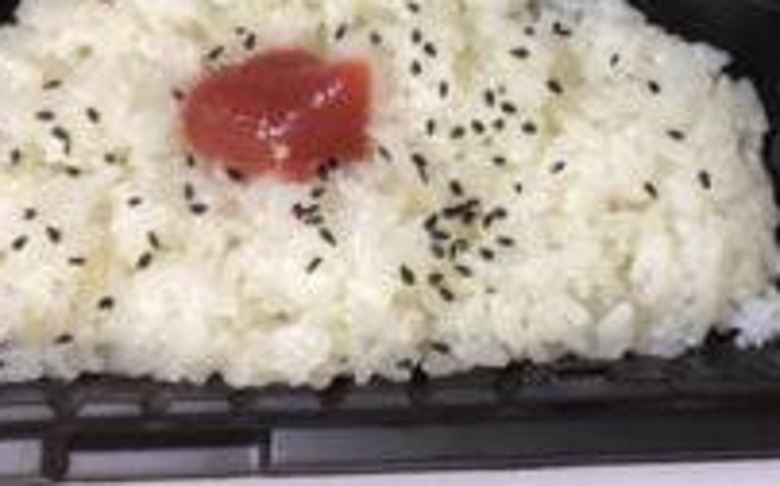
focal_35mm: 61
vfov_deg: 20.4
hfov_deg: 33.1
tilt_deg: -72.4
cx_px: 550
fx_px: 1296
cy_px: -29
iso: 250
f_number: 2.4
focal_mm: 3.3
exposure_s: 1/60
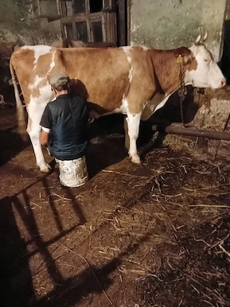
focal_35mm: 28
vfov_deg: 63.5
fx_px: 248
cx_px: 113
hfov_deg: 49.7
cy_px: 152
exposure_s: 1/4
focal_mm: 4
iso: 4000
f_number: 1.8
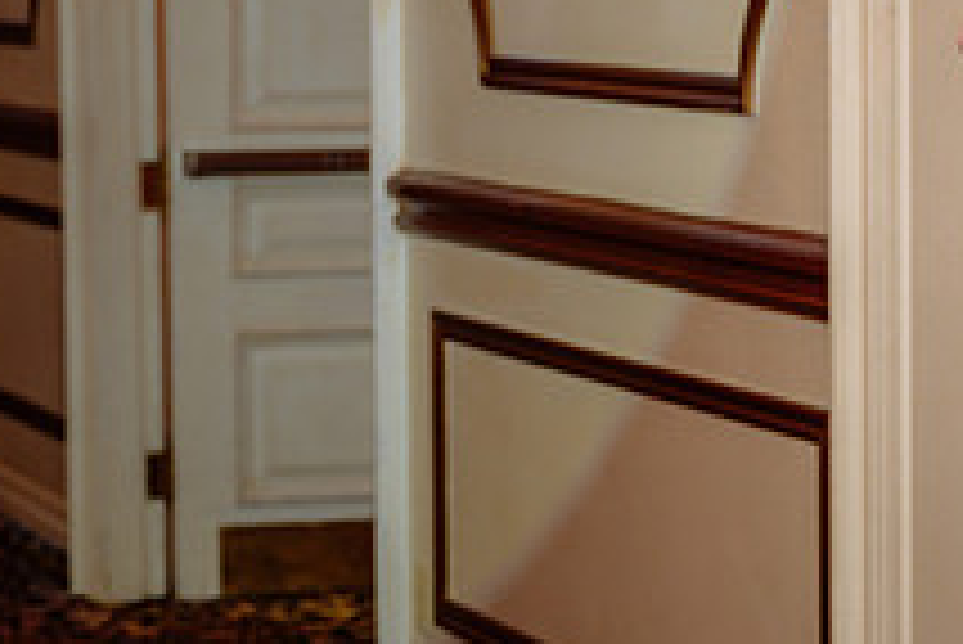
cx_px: 914
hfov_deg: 15.5
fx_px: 3480
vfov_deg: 10.6
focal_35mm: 130
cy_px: 304
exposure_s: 1/160
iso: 500
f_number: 4.5
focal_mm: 48
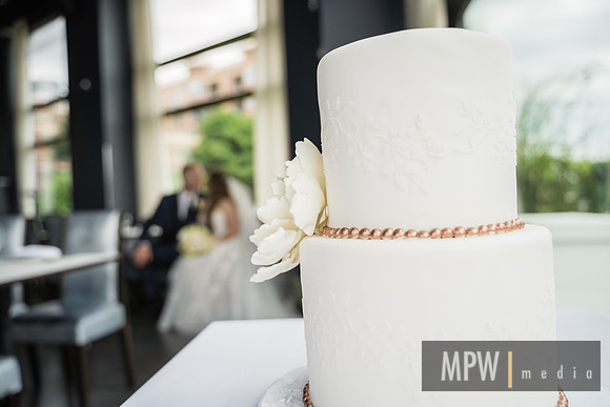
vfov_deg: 43.6
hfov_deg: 61.9
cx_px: 305
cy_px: 204
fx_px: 508
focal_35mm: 30
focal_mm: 30
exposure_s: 1/250
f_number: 3.2
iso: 100
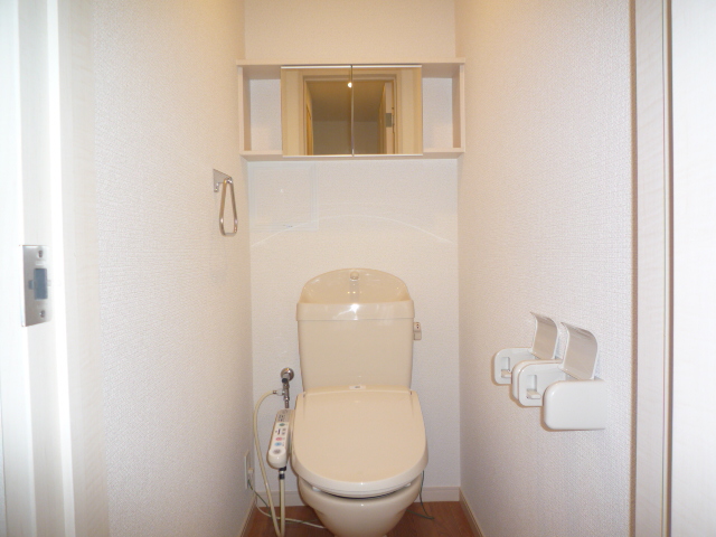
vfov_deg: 54.9
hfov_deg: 69.4
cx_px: 358
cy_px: 268
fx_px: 517
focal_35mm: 25
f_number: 2.8
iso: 100
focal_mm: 4.4
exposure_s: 1/30
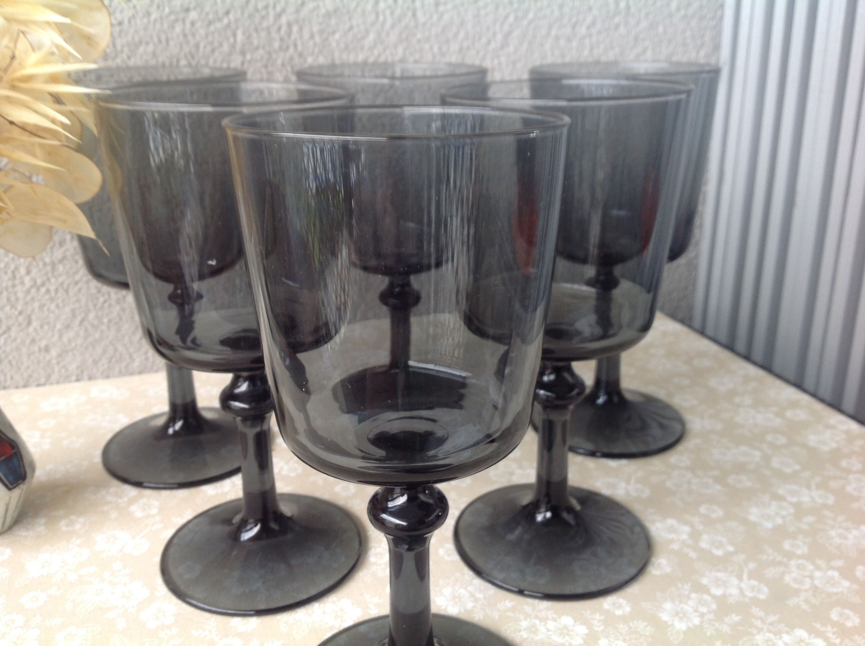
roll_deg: -1.8
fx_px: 873
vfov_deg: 40.6
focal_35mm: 35
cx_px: 432
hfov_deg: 52.7
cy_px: 323
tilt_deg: -18.6
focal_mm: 4.28
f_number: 2.4
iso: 64
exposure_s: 1/15
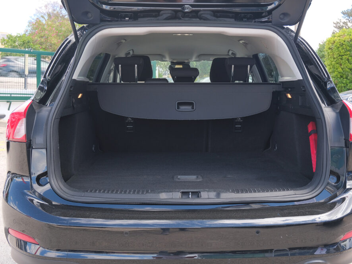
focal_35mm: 40
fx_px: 407
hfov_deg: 46.8
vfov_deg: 36.0
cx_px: 188
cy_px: 130
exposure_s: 1/100
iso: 400
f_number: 6.4
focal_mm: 24.2
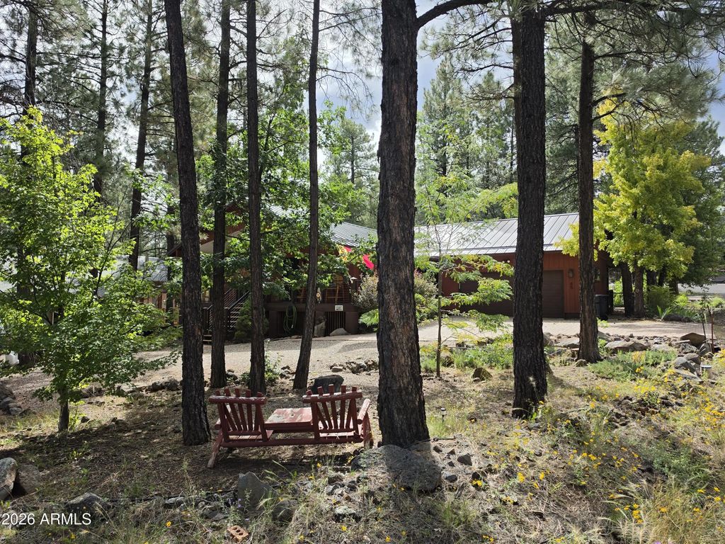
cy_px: 272
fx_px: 482
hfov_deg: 73.9
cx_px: 362
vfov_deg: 58.9
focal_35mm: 23
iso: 64
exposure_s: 1/5445
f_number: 1.4
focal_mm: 6.5
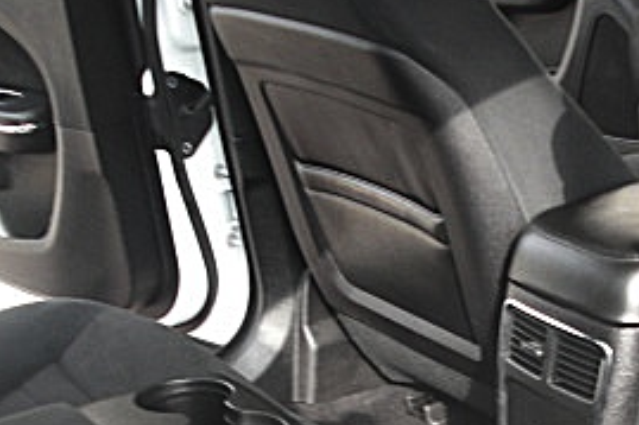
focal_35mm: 89
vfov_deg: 15.0
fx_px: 1579
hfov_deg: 22.6
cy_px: 439
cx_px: 508
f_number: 2.8
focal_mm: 6.3
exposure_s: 1/60
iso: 100
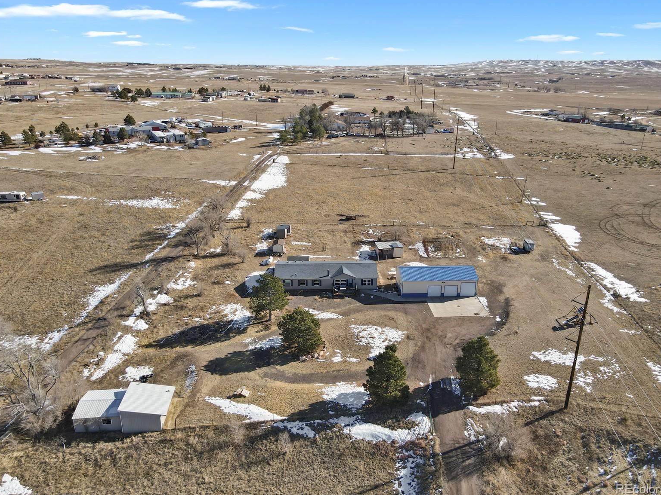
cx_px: 341
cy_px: 240
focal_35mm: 25
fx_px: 477
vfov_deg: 54.9
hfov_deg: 69.4
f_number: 2.8
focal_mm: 4.5
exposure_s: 1/400
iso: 100
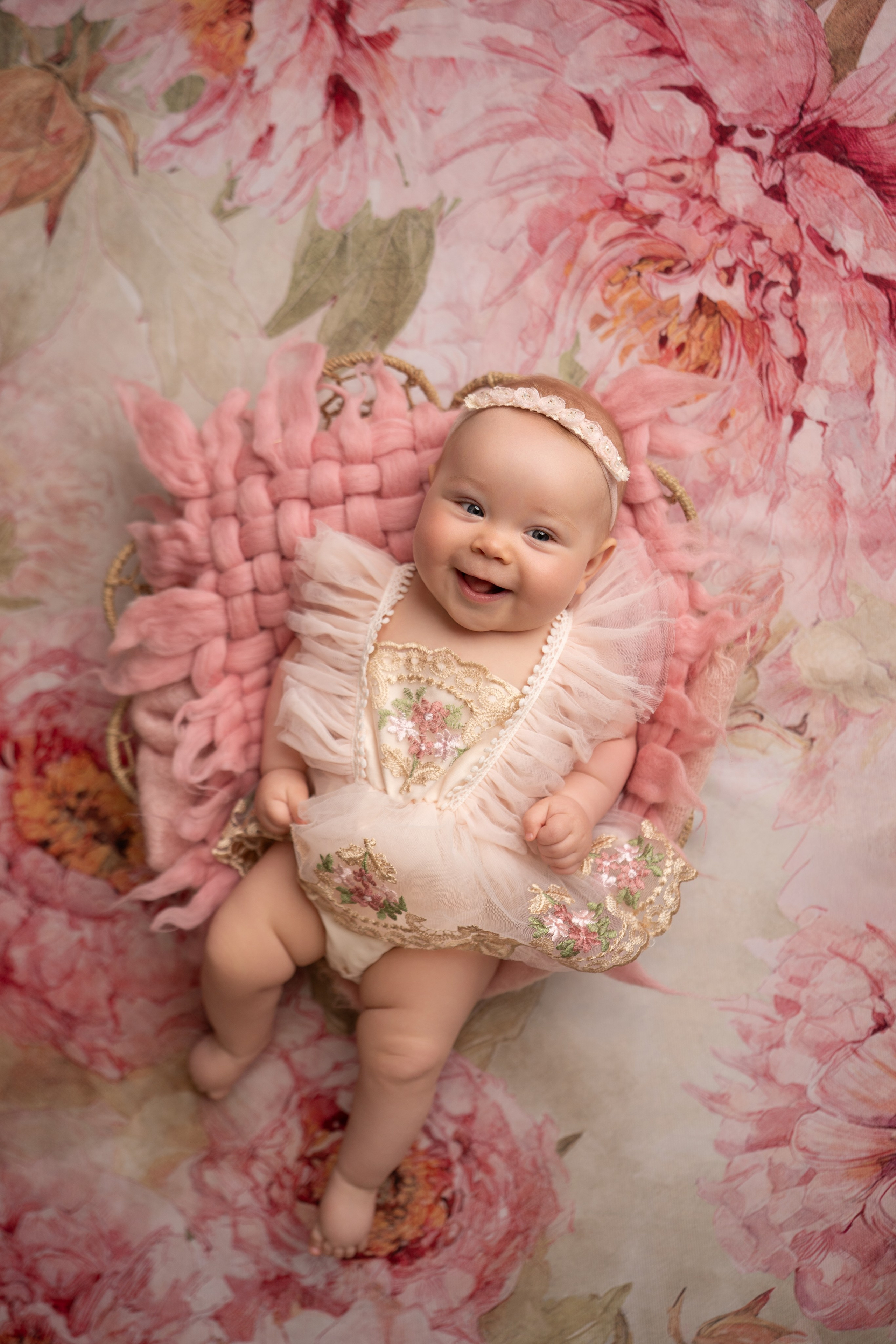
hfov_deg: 37.9
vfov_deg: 54.4
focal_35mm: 35
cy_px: 672
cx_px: 448
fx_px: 1307
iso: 100
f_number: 2
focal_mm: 35
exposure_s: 1/160
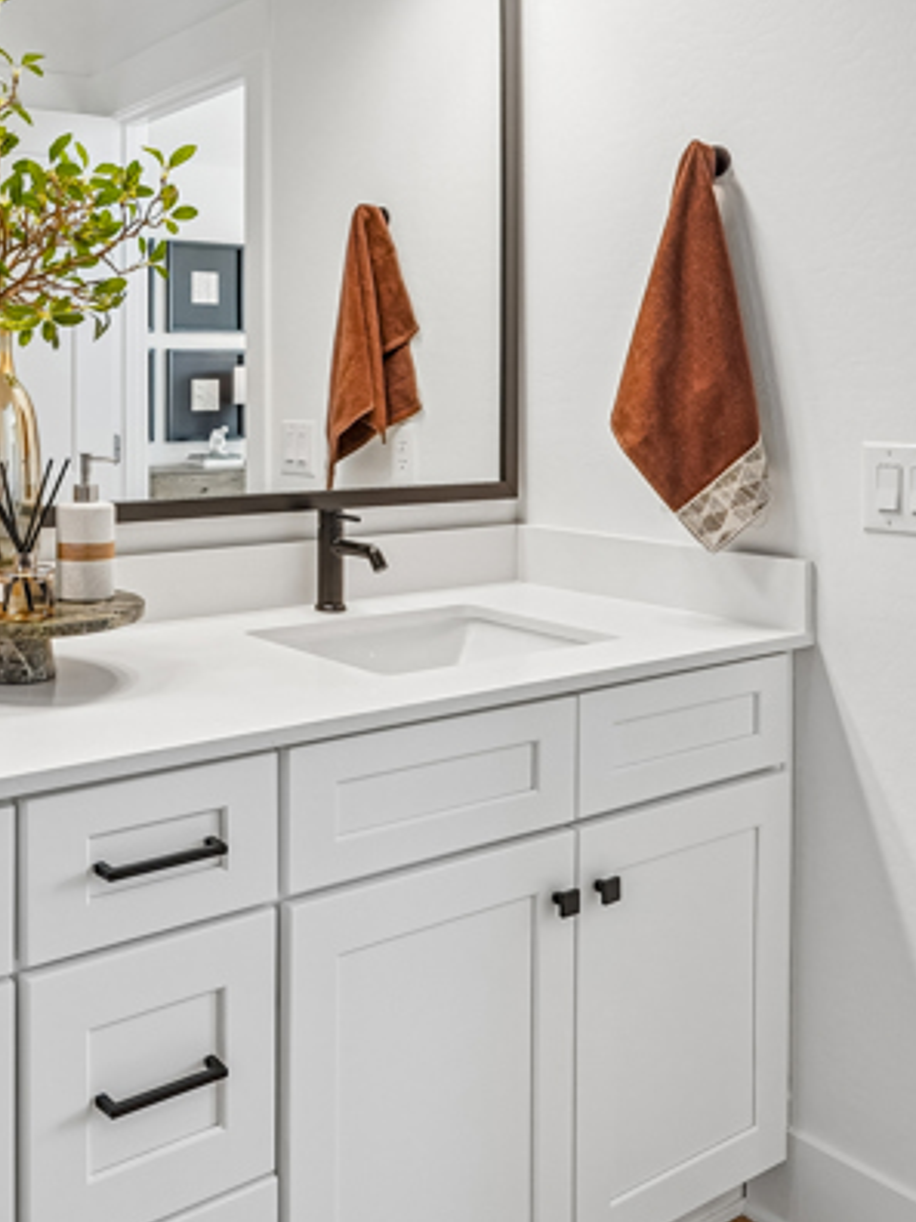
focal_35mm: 36
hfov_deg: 38.2
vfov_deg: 50.1
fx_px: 1273
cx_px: 191
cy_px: 383
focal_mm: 16.5
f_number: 8
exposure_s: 1/50
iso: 400
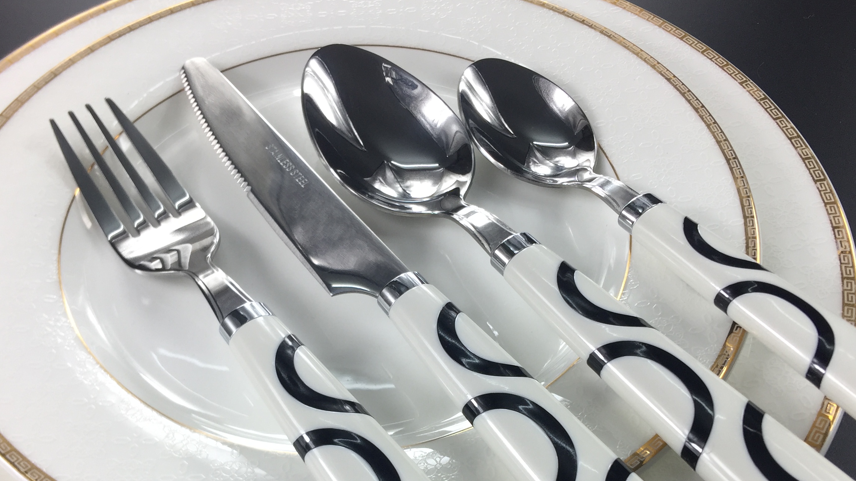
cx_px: 425
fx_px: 1021
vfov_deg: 26.1
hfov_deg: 45.5
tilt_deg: -53.5
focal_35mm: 45
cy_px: 378
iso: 32
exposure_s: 1/115
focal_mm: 4.15
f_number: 2.2
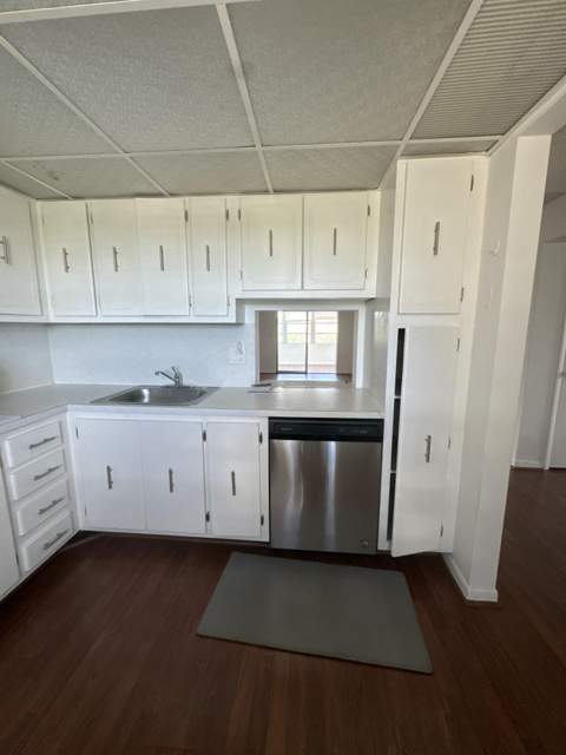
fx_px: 305
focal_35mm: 14
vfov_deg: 102.1
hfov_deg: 85.7
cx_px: 283
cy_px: 378
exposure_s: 1/99
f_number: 2.2
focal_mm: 2.22
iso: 250
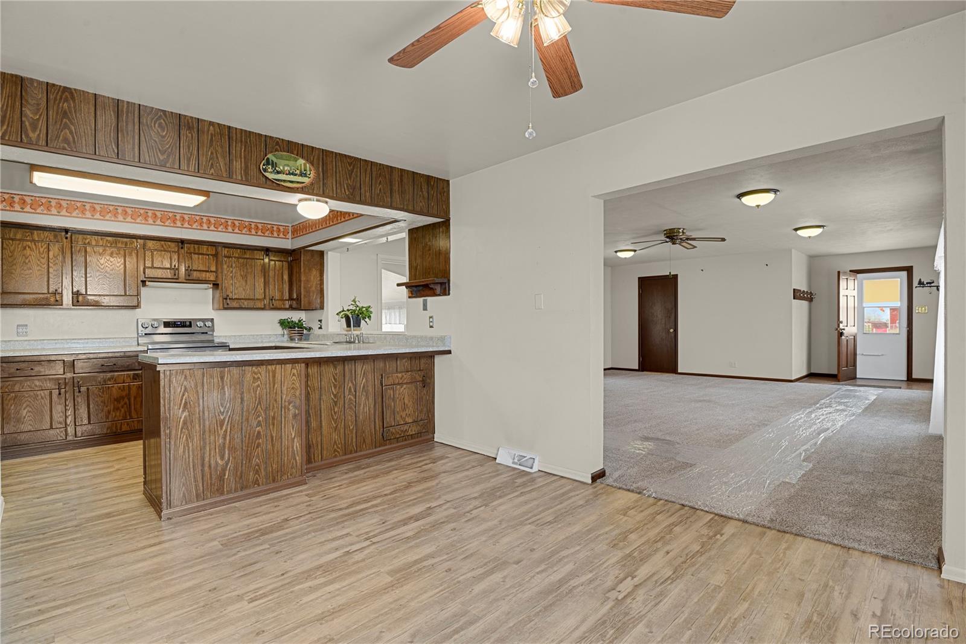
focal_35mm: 17
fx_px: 456
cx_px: 483
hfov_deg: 93.3
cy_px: 322
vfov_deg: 70.4
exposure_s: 3
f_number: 8
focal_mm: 17
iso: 250
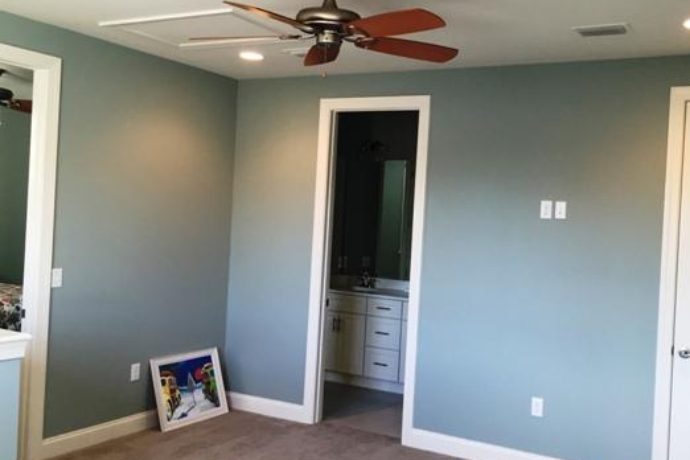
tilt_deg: -1.4
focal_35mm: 37
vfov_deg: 35.9
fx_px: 709
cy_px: 225
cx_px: 391
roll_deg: -3.4
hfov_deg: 51.7
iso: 40
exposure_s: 1/30
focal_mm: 4.15
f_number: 2.2
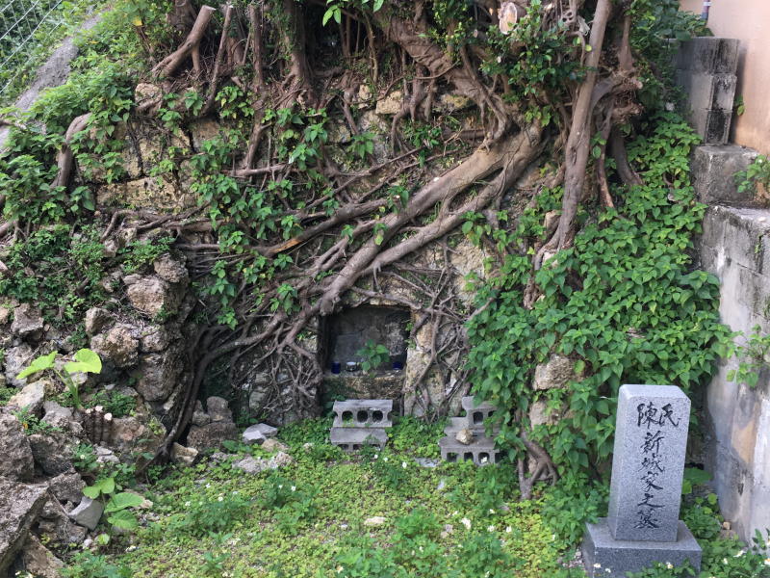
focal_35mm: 34
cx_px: 385
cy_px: 289
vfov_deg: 41.8
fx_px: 756
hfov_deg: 54.0
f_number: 2.2
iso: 32
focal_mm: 4.15
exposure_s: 1/120
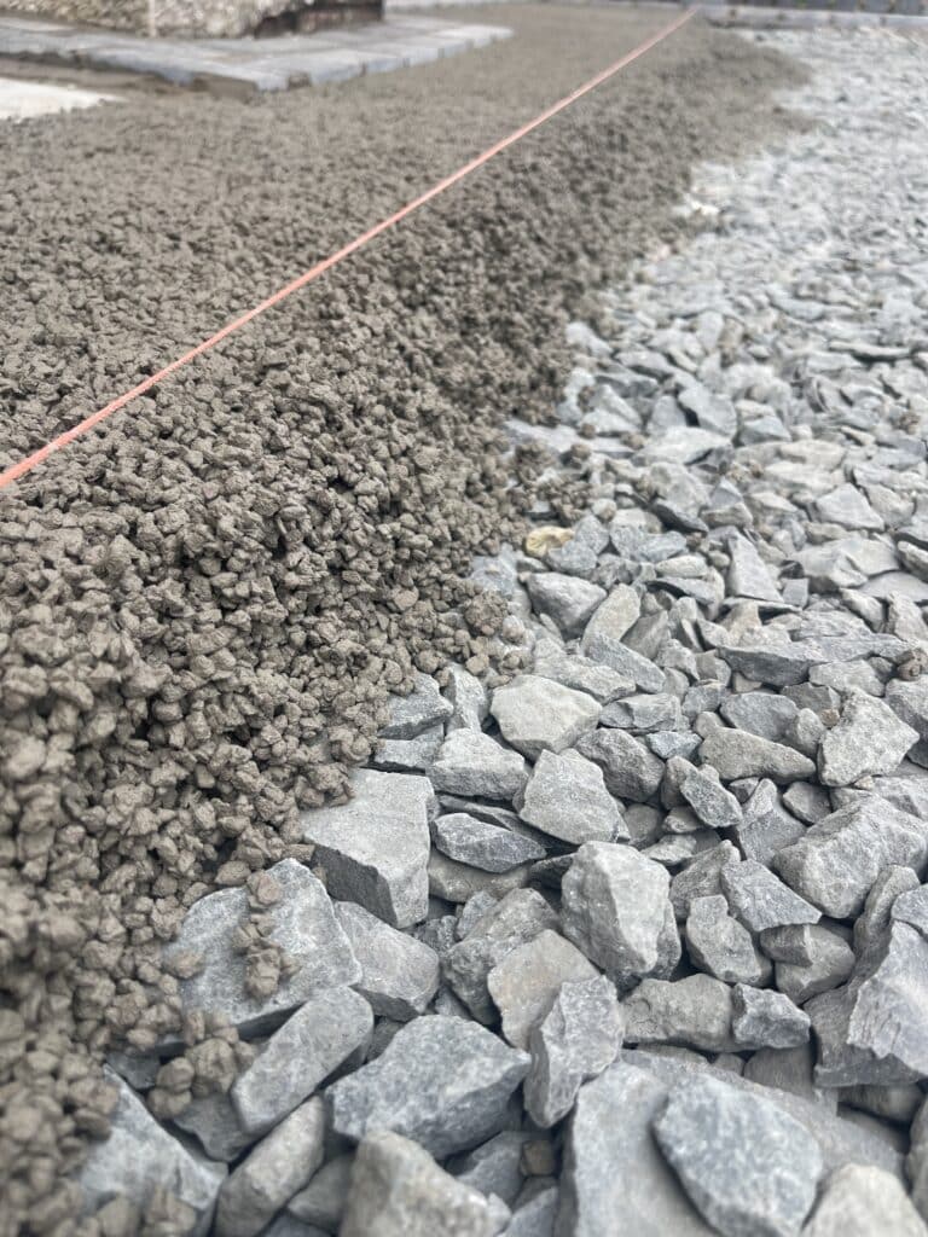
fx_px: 929
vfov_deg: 67.3
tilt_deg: -33.3
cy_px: 618
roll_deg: -5.3
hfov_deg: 53.1
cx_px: 464
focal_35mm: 26
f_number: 1.6
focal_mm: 5.1
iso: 32
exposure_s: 1/717
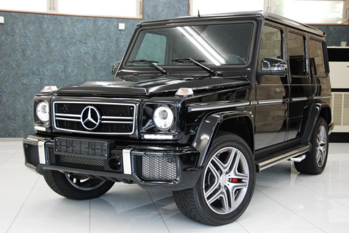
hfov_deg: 41.1
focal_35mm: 48
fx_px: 466
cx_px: 174
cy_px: 116
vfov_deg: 28.2
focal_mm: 32
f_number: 4.2
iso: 800
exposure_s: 1/125
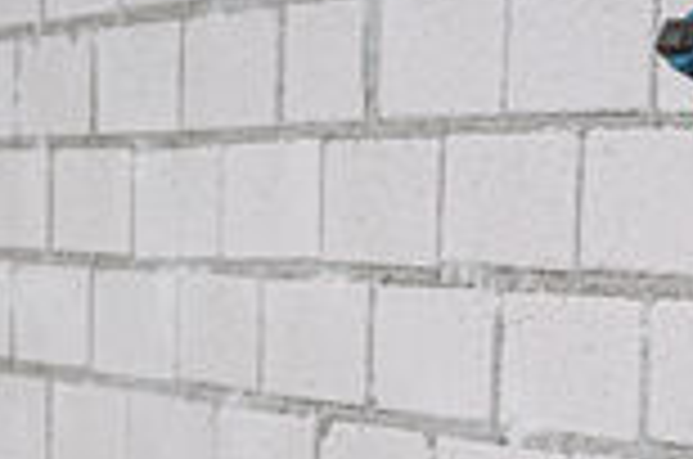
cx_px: 531
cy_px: 695
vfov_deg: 7.4
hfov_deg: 11.3
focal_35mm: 182
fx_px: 3496
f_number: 5.6
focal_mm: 35
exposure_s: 1/60
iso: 320
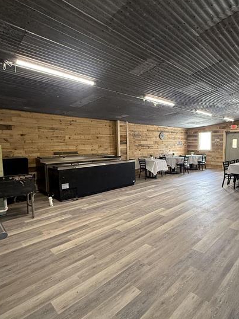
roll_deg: -0.6
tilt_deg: -5.9
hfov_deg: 64.6
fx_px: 184
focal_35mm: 20
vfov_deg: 81.8
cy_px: 163
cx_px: 154
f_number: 2.2
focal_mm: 2.22
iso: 400
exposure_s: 1/120
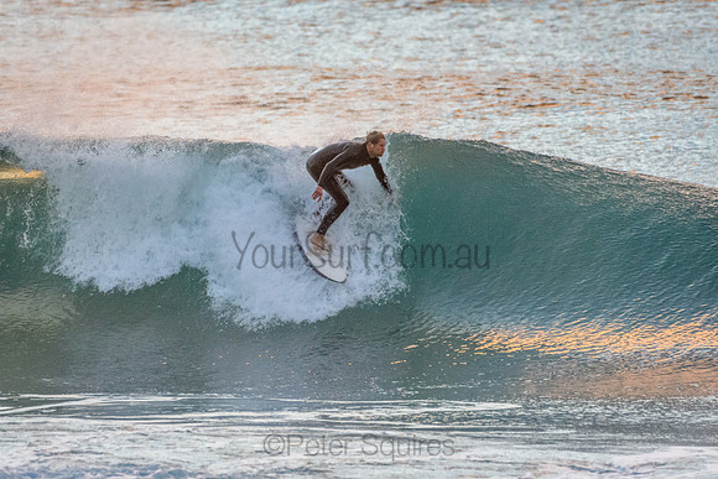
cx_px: 359
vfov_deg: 1.8
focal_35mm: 750
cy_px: 240
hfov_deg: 2.7
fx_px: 14961
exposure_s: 1/1250
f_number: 5.6
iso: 2200
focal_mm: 500
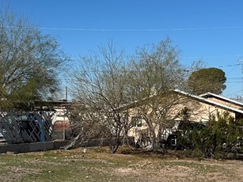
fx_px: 561
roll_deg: +0.2
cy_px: 160
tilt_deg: -4.8
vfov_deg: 18.2
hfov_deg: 24.3
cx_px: 164
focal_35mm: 80
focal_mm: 6.86
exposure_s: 1/7576
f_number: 1.78
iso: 80
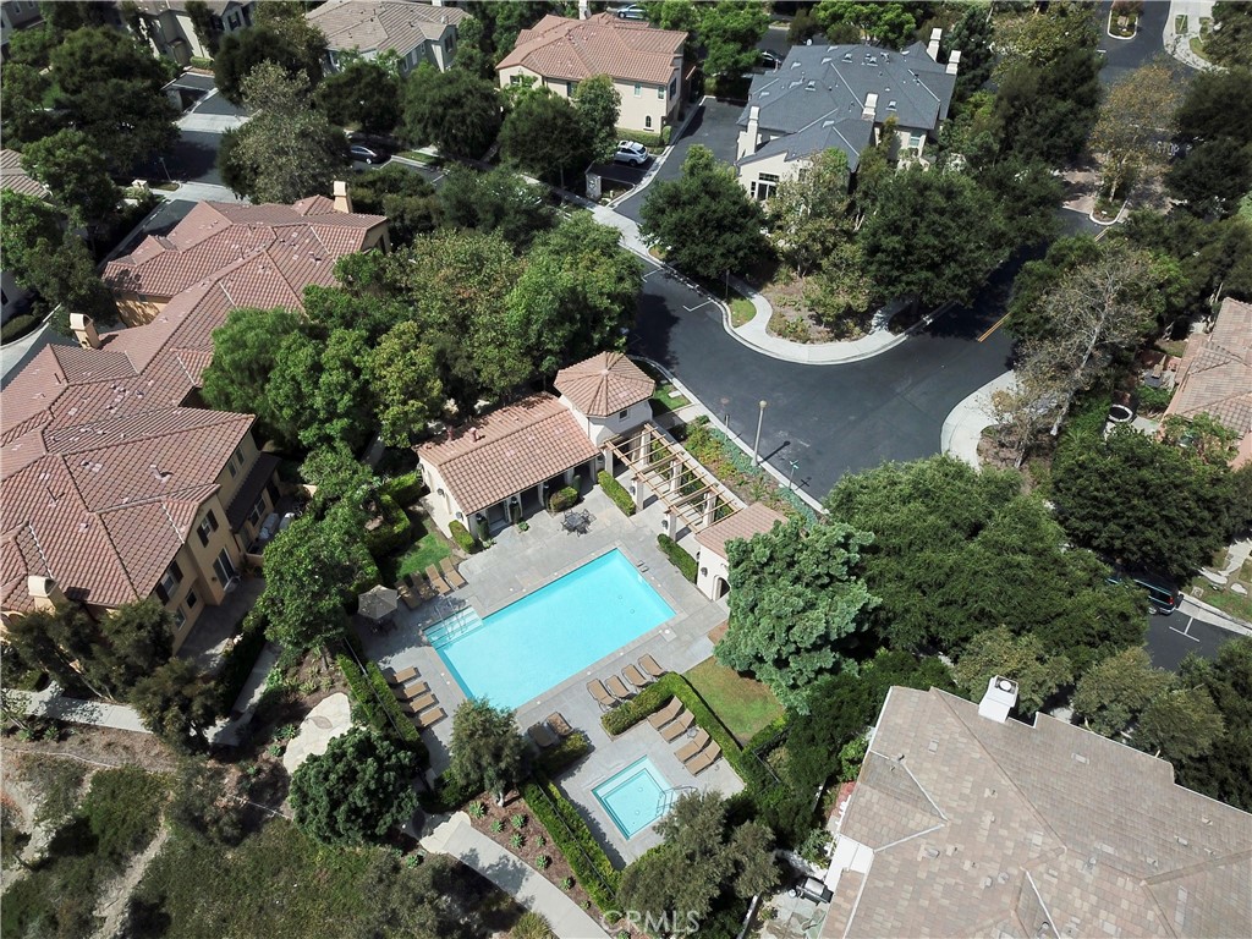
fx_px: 940
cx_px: 626
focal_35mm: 26
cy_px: 470
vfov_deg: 53.1
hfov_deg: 67.3
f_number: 2.2
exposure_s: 1/2890
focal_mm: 4.73
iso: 100
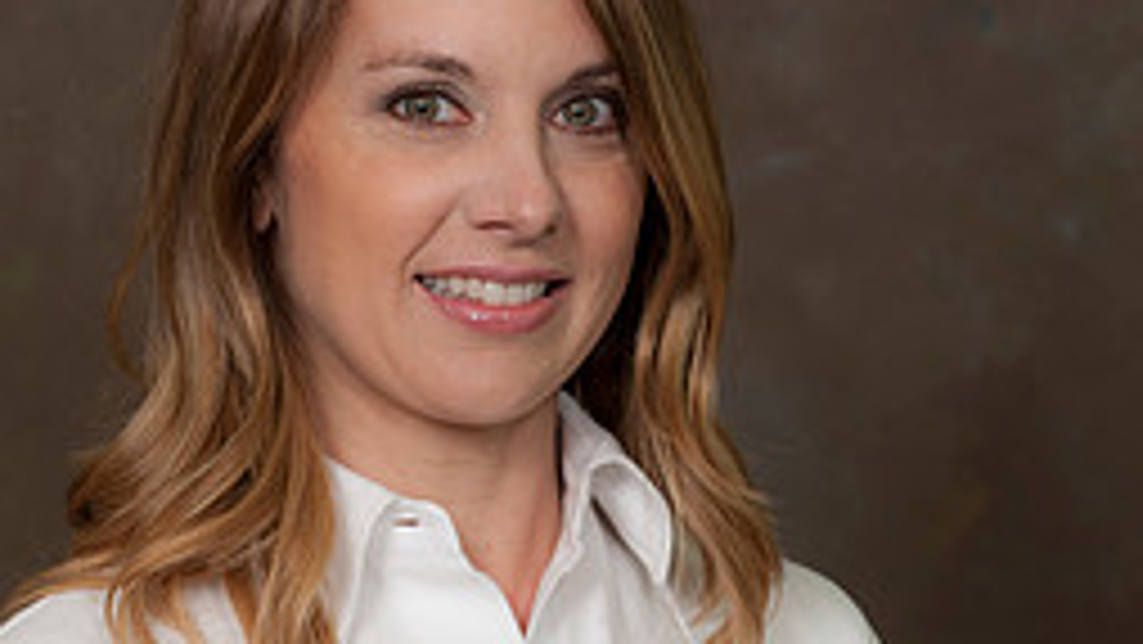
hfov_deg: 8.9
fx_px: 7306
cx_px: 484
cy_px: 576
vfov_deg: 5.0
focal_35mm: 241
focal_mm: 130
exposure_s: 1/100
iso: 400
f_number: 7.1
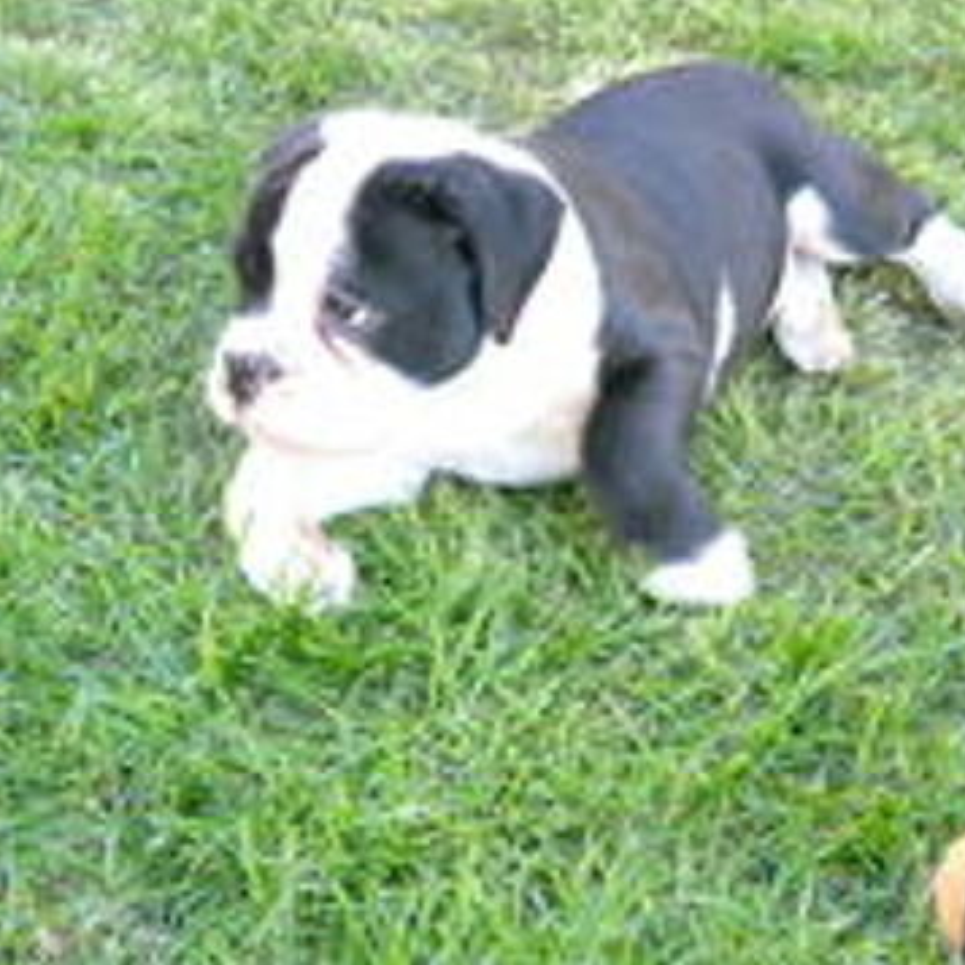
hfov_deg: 25.0
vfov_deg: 25.0
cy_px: 481
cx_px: 560
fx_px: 2176
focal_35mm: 69
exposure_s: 1/160
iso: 400
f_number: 3.2
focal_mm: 9.5
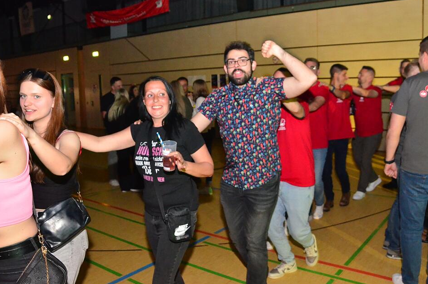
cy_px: 134
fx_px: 368
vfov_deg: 42.2
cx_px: 234
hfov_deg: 60.3
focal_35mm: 31
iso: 3200
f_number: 5.6
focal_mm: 18
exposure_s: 1/25
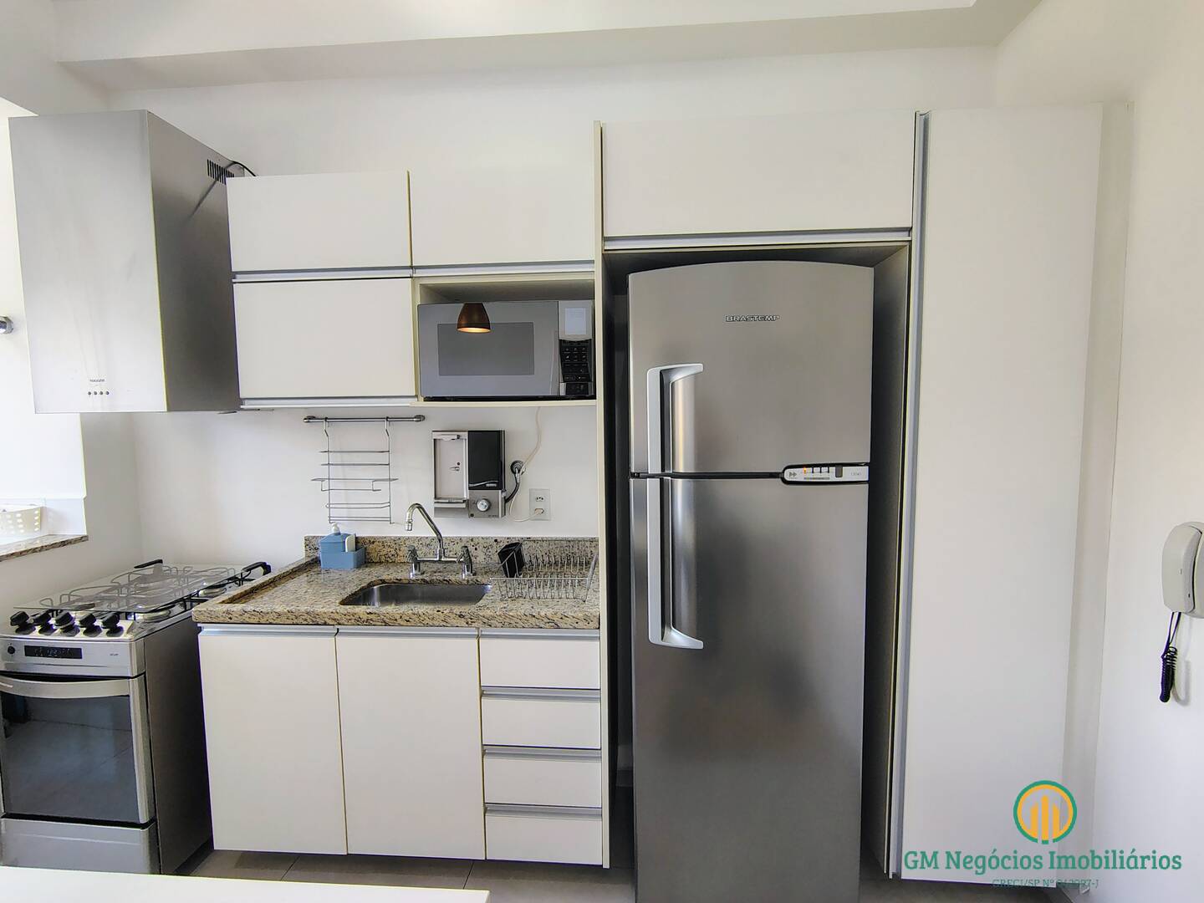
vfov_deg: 78.1
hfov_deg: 94.5
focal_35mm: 16
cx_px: 602
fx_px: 557
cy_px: 452
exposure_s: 1/60
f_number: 2.2
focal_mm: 2.13
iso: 311
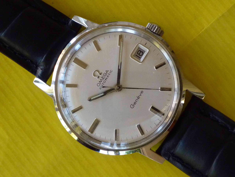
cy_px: 88
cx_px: 118
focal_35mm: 78
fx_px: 530
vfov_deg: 18.9
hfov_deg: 25.0
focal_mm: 8.8
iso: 400
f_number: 4.3
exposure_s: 1/40
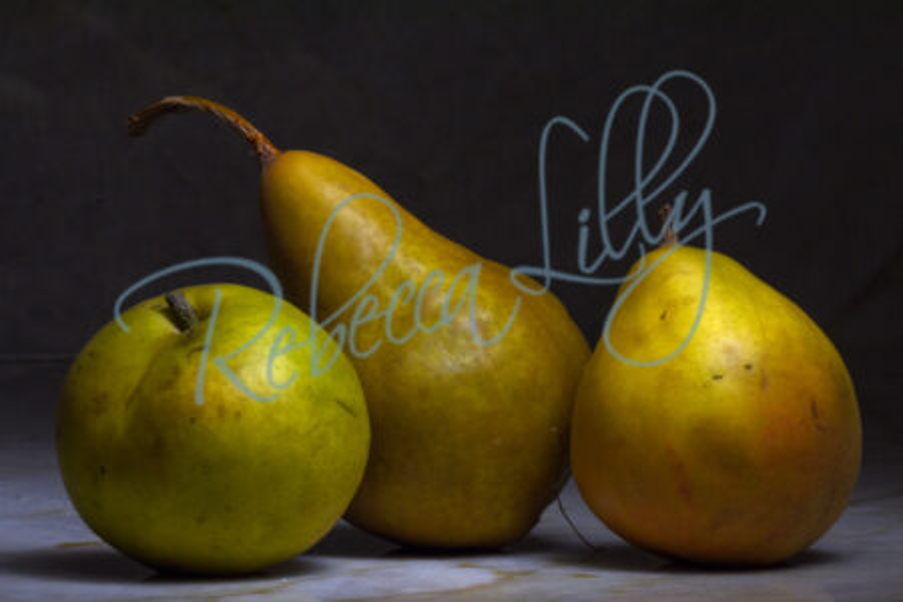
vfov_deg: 4.6
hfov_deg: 6.9
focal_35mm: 300
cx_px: 452
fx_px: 7524
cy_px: 301
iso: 250
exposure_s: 30
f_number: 36
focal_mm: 200
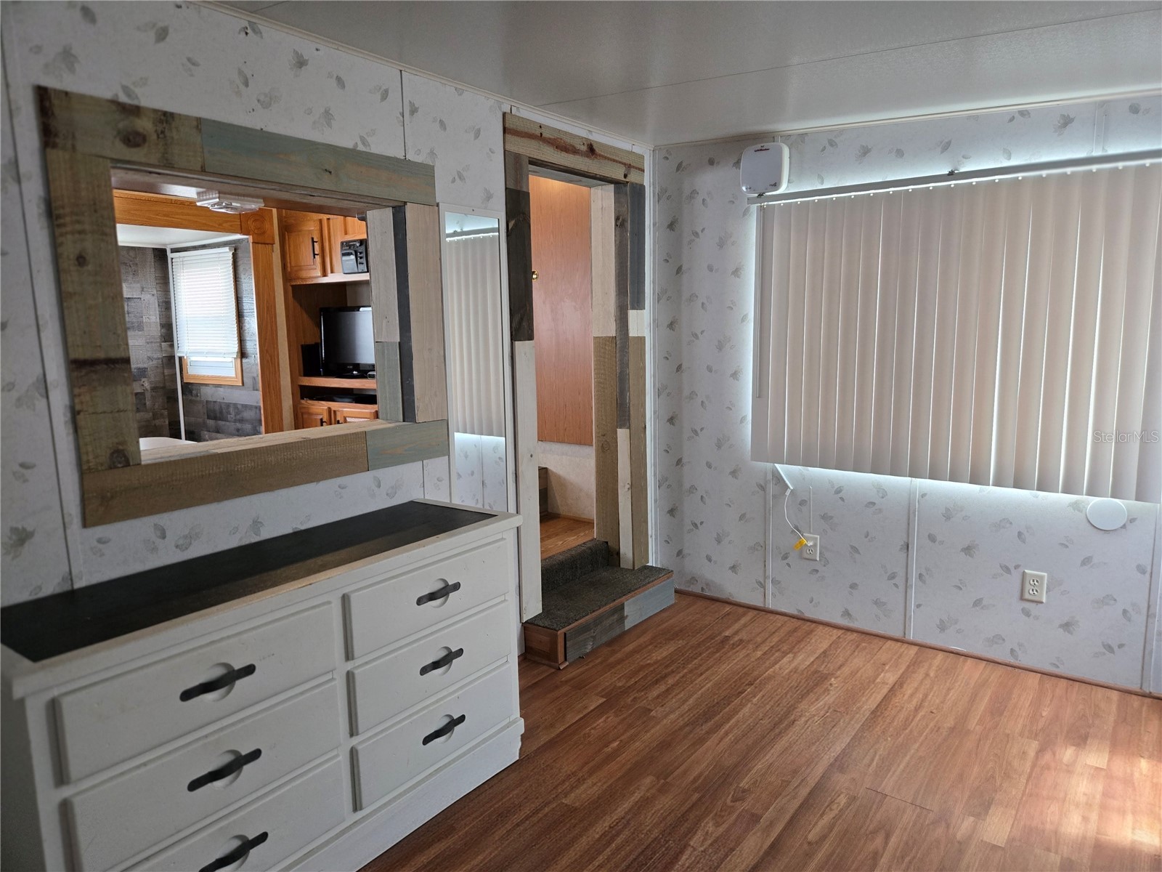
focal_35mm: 23
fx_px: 772
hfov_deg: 73.9
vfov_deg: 58.9
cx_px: 581
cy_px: 436
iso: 400
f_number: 1.8
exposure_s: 1/120
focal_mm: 5.4
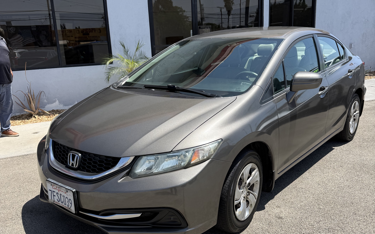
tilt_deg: -14.8
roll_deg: +2.2
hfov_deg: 56.7
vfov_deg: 37.2
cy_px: 135
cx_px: 187
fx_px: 347
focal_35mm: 34
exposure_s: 1/3021
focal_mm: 6.76
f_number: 1.78
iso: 80
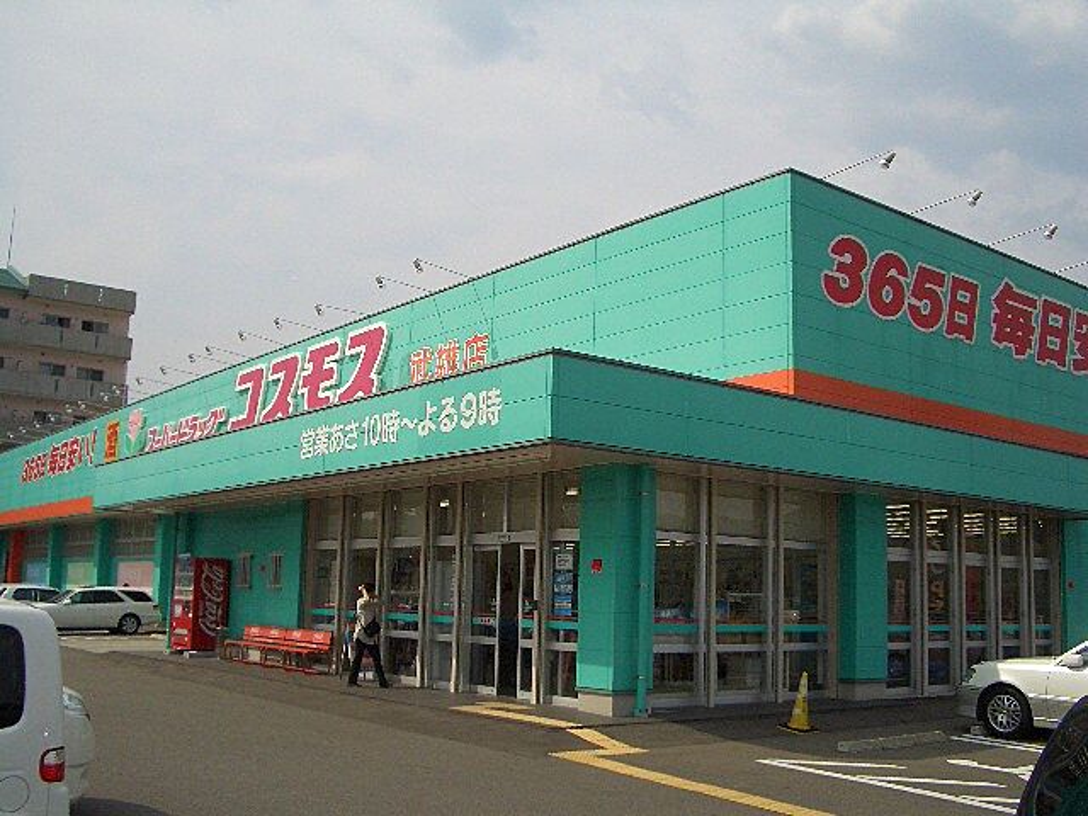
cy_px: 408
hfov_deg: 52.6
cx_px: 544
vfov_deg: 40.7
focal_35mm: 35
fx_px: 1100
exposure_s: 1/640
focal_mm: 5.8
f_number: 4.3
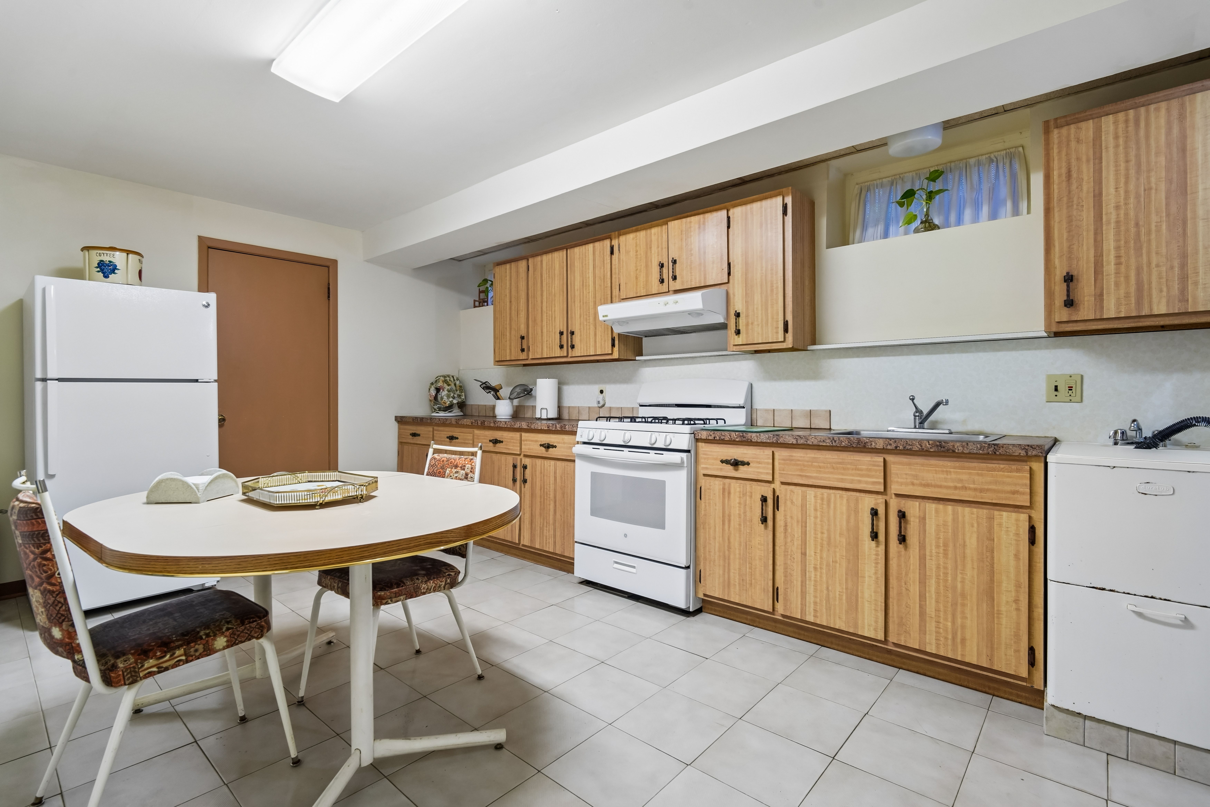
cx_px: 605
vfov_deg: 73.7
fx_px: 538
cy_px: 404
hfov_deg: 96.7
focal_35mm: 16
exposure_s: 1/20
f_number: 8
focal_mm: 16
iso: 800
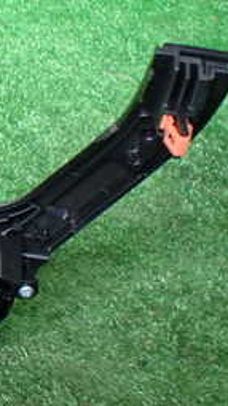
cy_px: 180
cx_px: -222
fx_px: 830
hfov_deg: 13.5
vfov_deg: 27.5
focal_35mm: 77
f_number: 2.3
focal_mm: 5.4
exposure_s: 1/125
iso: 640
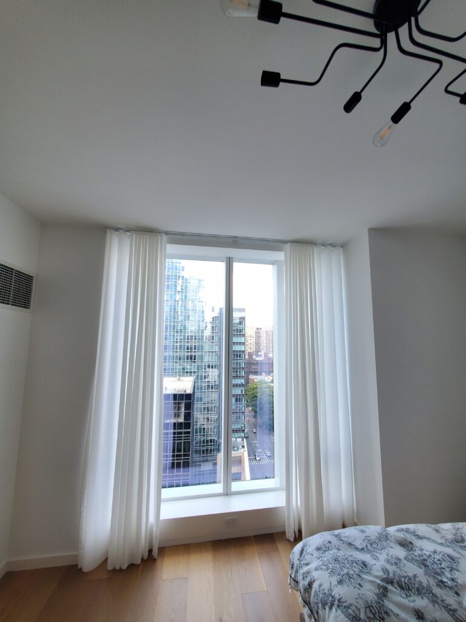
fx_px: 233
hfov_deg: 89.9
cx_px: 233
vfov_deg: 106.2
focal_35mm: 13
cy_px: 311
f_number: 2.2
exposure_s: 1/60
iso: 100
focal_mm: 1.8
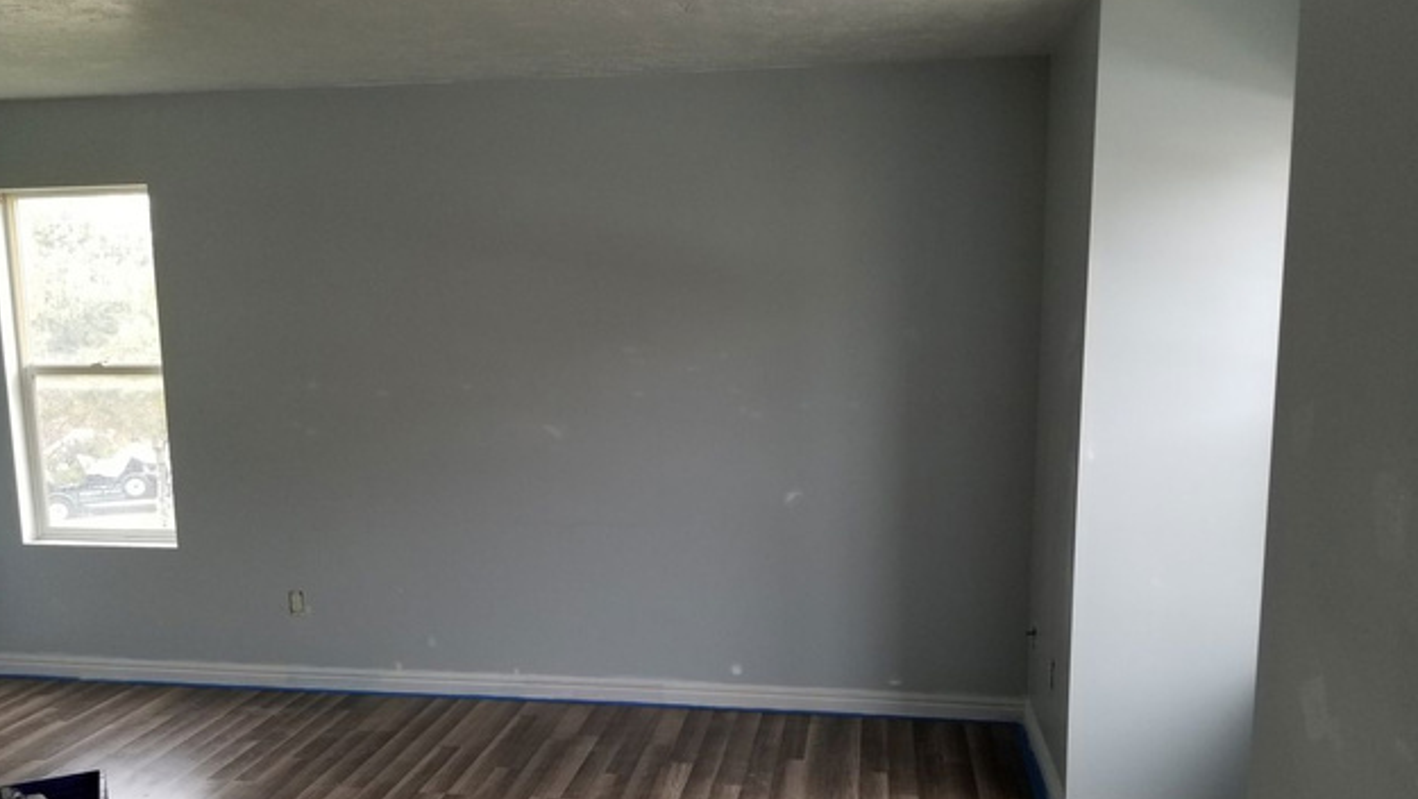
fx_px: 1091
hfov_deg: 66.0
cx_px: 715
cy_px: 513
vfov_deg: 39.9
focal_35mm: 29
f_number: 1.7
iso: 100
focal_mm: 4.25
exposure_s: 1/120
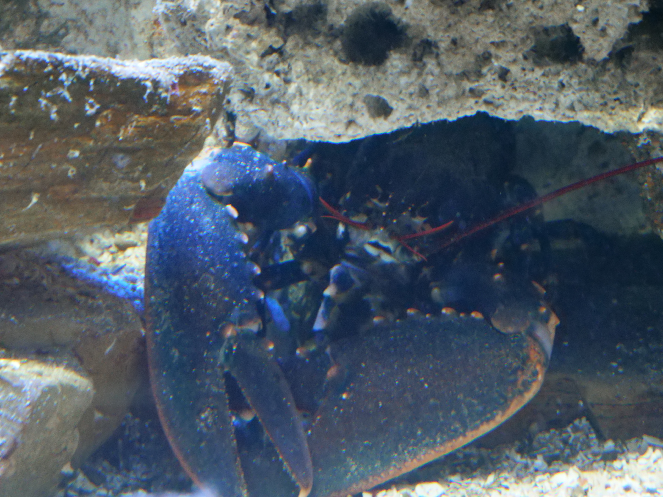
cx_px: 332
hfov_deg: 16.4
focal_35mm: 120
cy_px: 248
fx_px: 2298
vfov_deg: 12.3
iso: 3200
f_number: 5.6
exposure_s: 1/8
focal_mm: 60
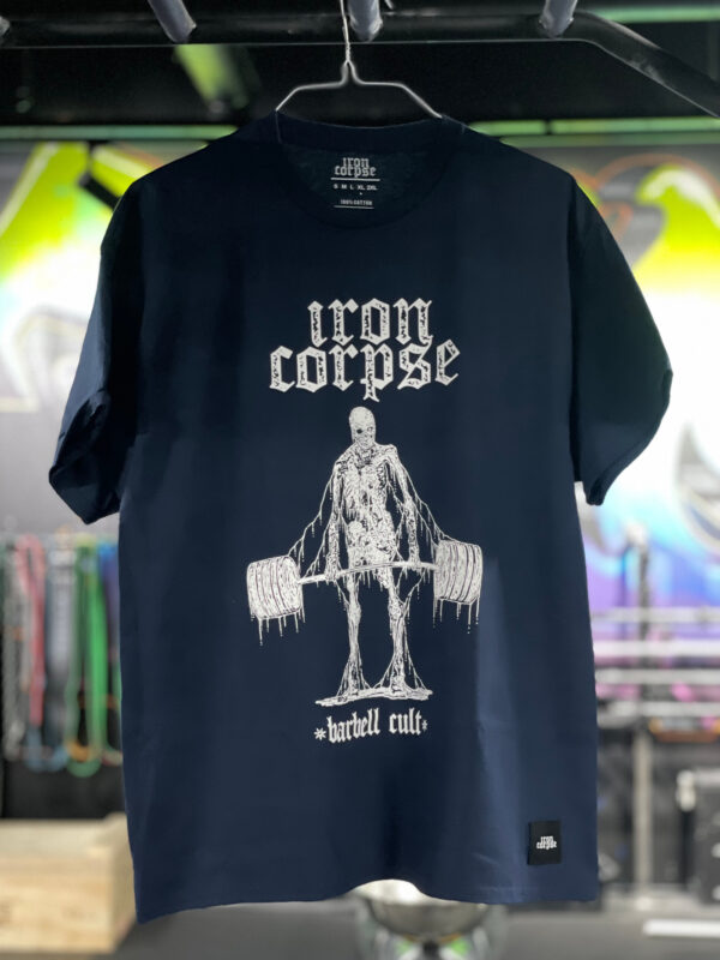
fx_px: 1442
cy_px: 480
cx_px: 360
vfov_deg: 36.8
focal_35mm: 52
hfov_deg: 28.0
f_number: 2
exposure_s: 1/14
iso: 400
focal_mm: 6
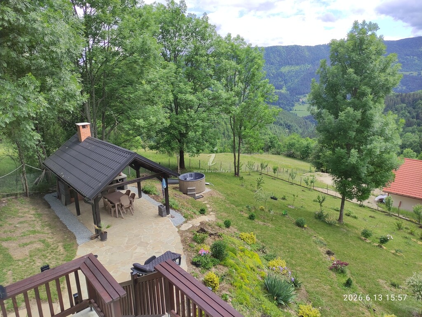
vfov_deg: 54.9
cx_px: 211
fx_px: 305
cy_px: 158
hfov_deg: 69.4
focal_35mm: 25
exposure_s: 1/1018
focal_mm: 5.43
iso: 100
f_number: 1.89
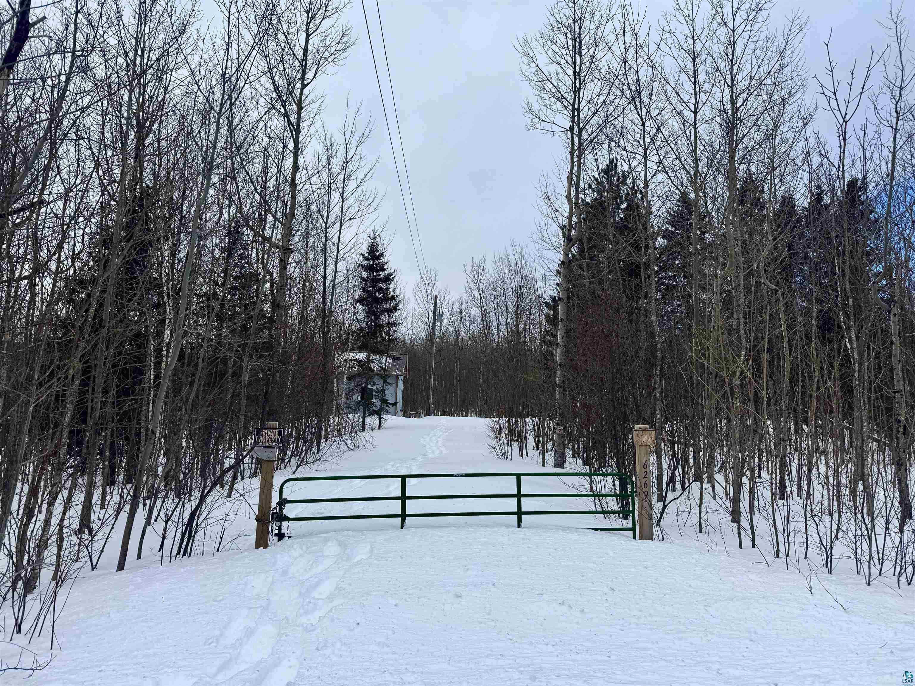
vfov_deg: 56.8
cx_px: 458
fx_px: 634
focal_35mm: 24
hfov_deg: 71.6
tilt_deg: +1.9
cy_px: 343
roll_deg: -1.8
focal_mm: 6.76
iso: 80
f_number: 1.78
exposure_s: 1/6410
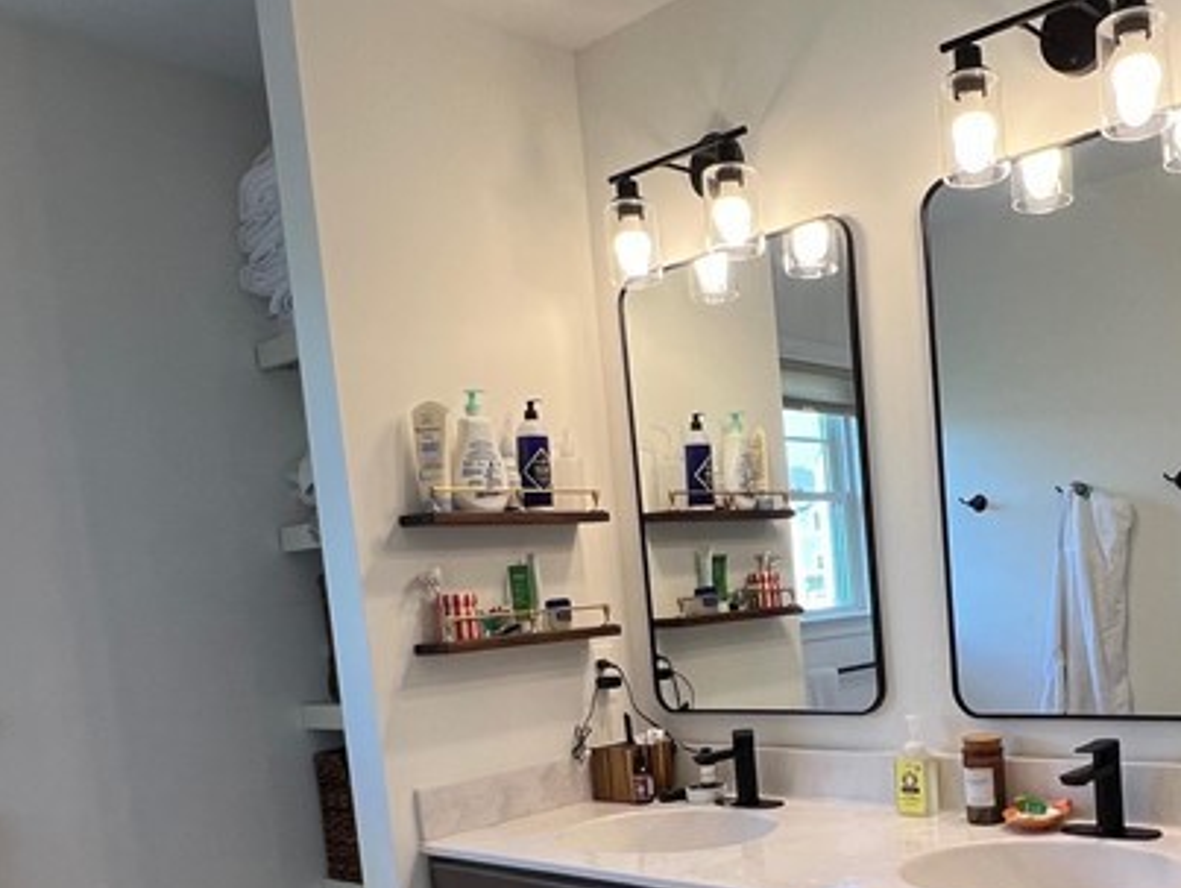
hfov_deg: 53.6
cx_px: 835
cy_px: 692
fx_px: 1127
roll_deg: +4.6
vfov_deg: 41.4
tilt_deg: -5.0
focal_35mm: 33
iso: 80
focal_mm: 1.57
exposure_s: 1/120
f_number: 1.8
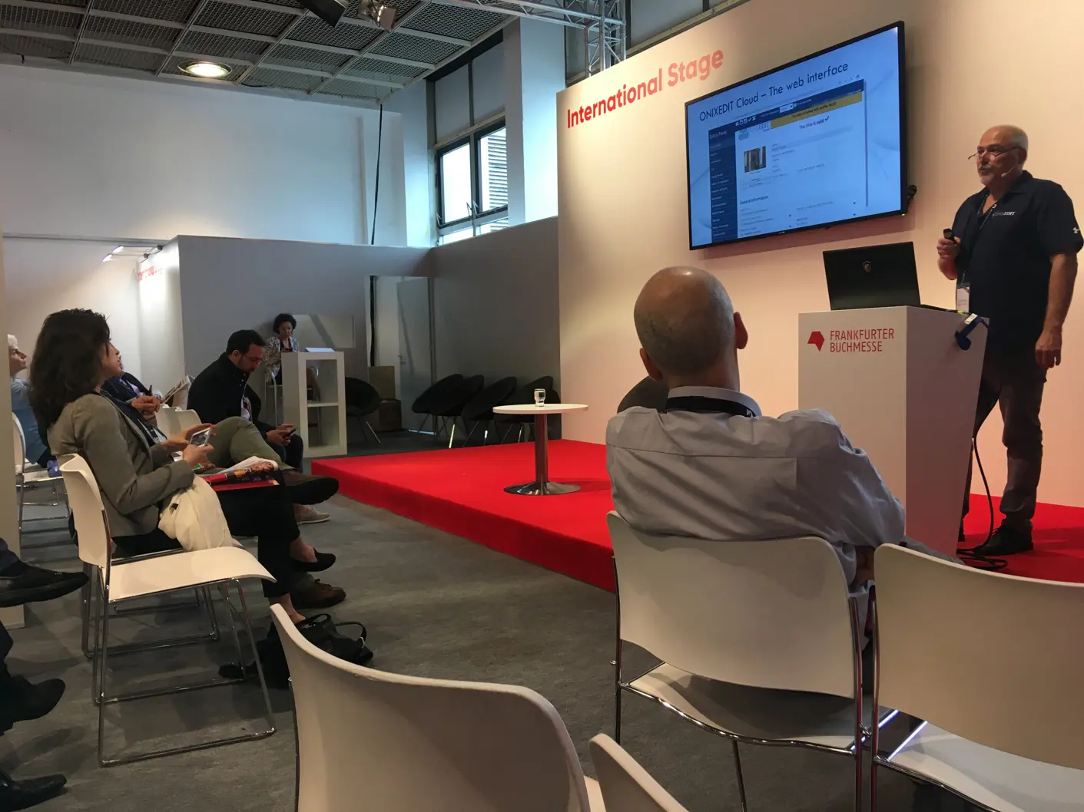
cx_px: 542
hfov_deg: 61.7
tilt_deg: -3.2
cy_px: 406
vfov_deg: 48.2
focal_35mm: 29
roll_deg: +0.3
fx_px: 908
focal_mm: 4.15
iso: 32
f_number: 2.2
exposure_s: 1/33
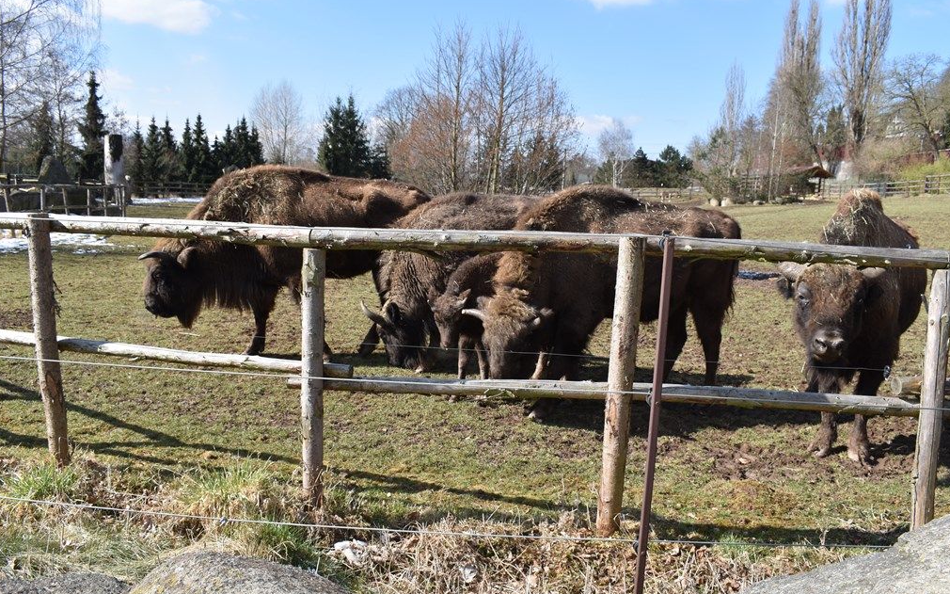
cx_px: 473
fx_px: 803
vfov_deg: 40.6
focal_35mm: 31
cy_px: 317
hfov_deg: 61.2
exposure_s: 1/160
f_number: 8
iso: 100
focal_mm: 20
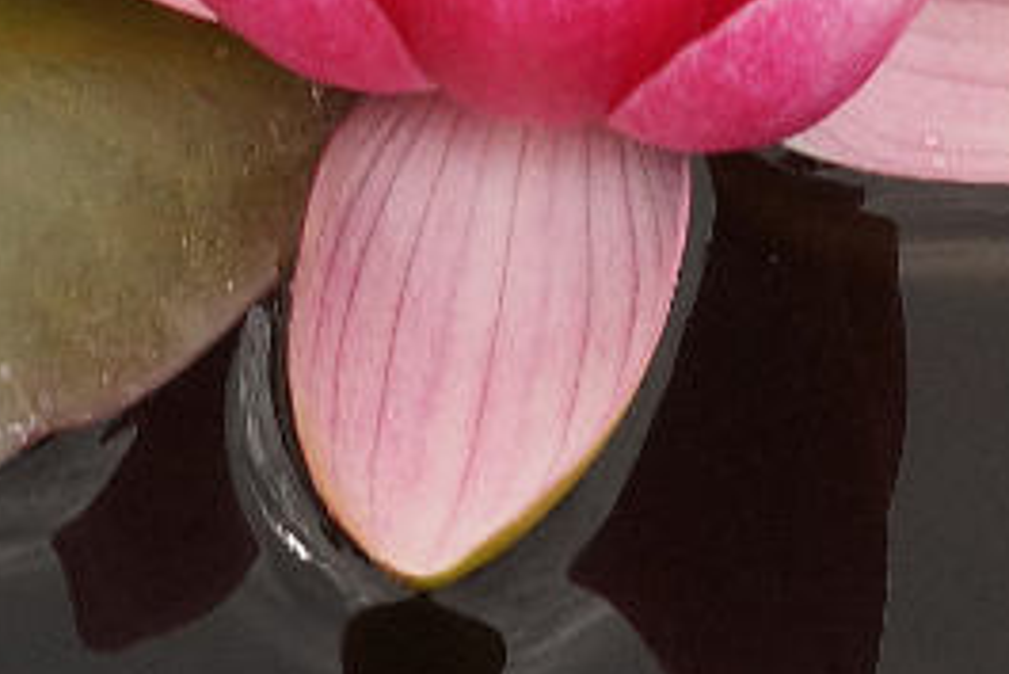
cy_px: -586
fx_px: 19012
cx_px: -426
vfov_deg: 2.0
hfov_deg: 3.0
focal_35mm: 678
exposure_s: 1/160
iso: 500
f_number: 14
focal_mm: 100
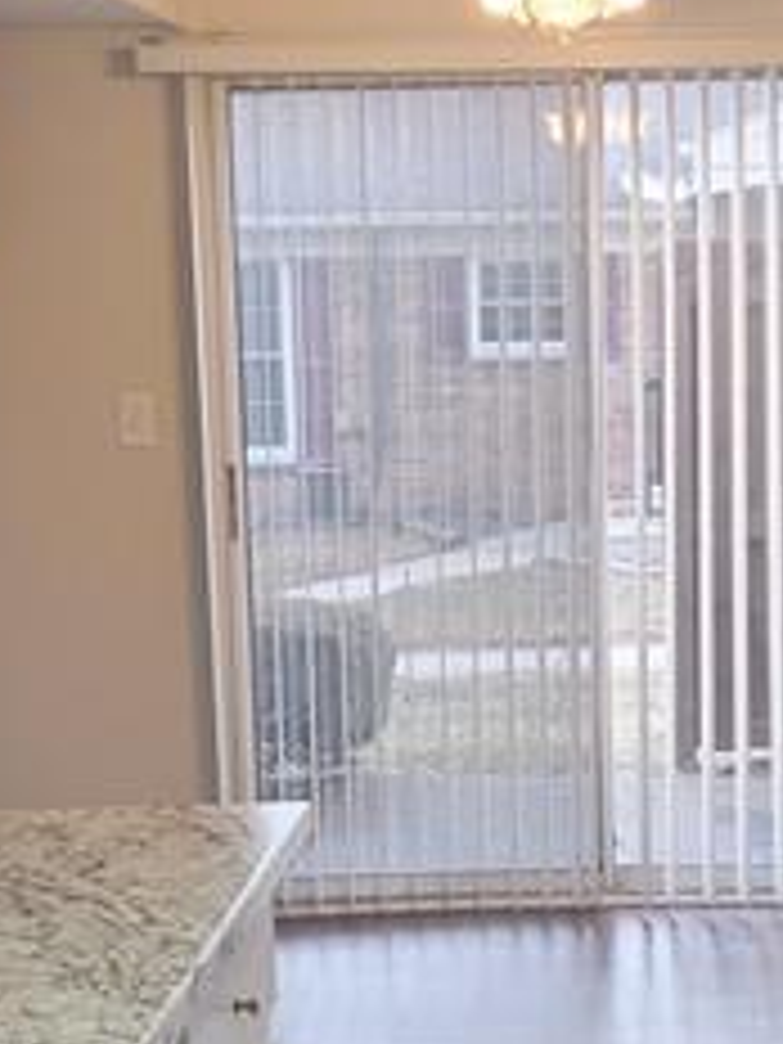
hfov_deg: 19.2
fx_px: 2292
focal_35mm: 76
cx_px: 608
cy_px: 594
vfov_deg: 25.6
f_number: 1.8
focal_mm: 5.4
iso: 64
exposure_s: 1/120
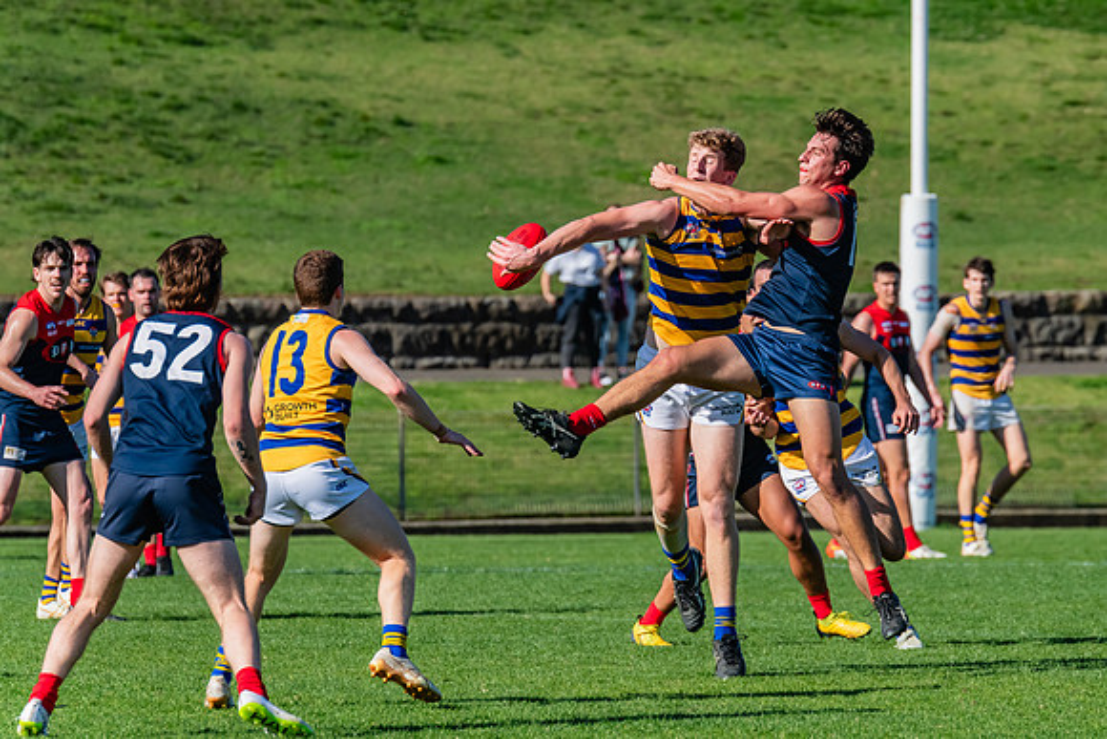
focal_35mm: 516
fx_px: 15860
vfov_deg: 2.7
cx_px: 679
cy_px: 287
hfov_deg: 4.0
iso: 800
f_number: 10
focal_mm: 420
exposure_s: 1/1600
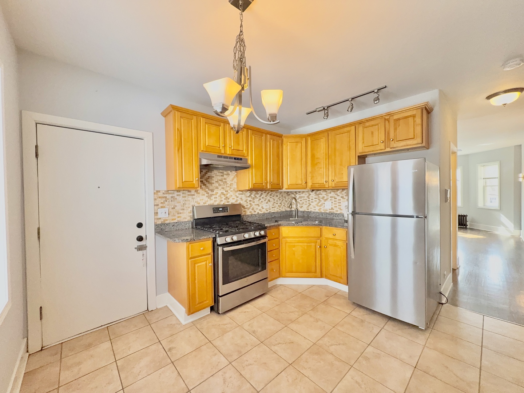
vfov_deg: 85.7
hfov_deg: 102.1
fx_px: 212
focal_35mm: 14
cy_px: 196
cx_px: 262
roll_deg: +0.9
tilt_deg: -0.6
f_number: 2.2
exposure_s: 1/120
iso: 320
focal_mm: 2.22
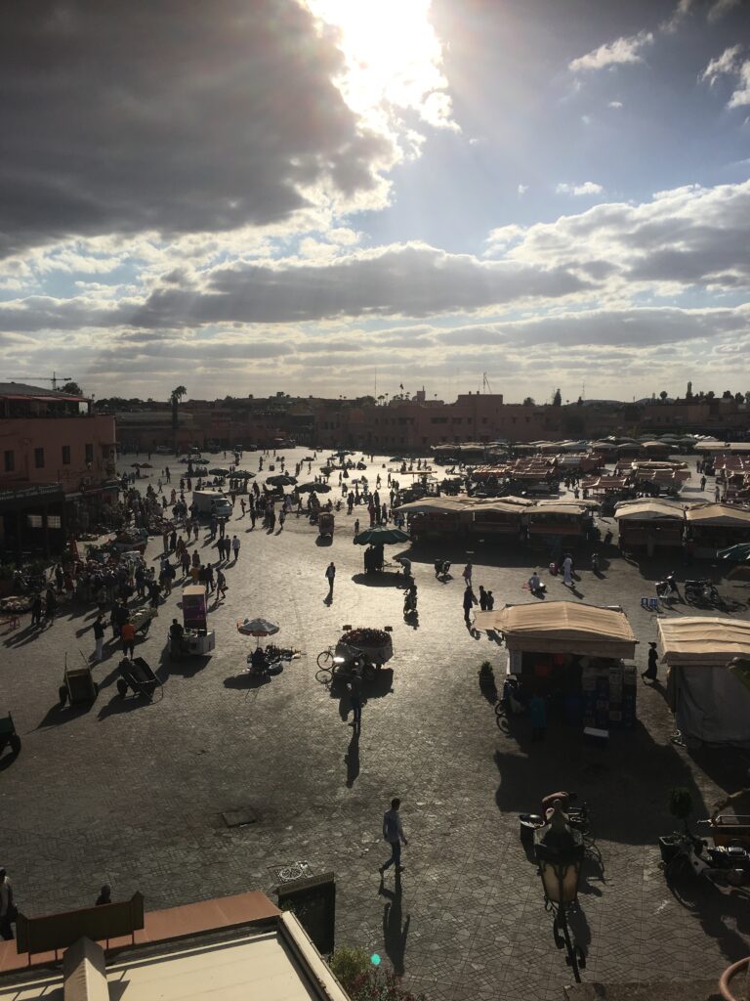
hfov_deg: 48.2
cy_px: 500
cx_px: 375
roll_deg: +0.0
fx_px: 838
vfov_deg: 61.7
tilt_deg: -6.0
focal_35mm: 29
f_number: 2.2
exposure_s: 1/5495
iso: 25
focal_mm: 4.15
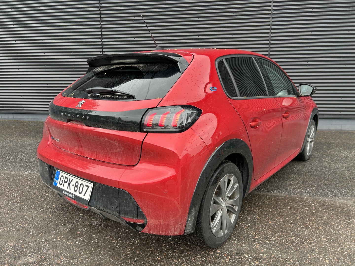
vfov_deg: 53.1
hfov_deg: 67.3
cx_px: 178
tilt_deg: -11.2
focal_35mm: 26
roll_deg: +0.1
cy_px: 133
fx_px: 267
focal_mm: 5.7
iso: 40
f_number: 1.5
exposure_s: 1/121
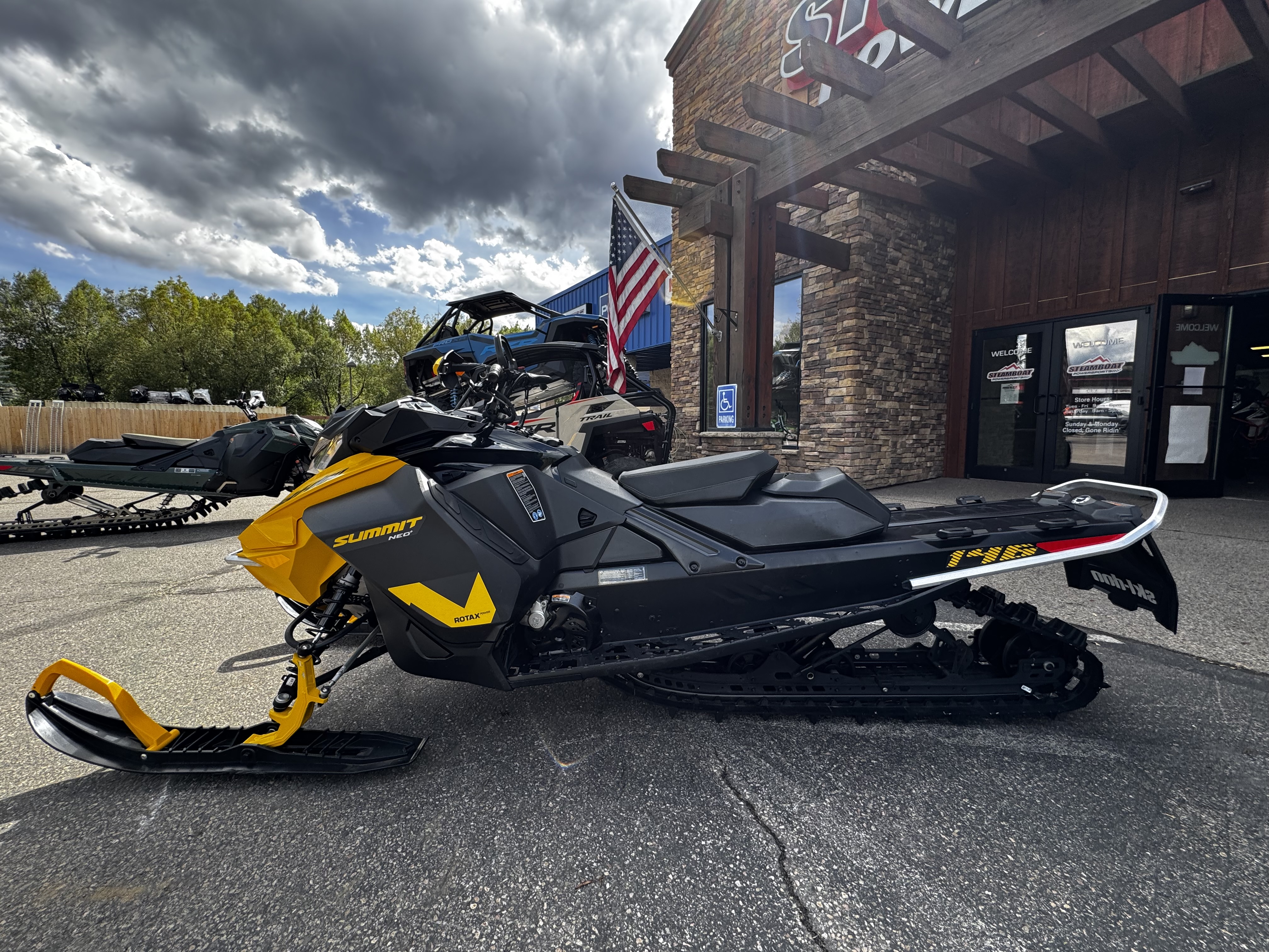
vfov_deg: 85.7
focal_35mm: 14
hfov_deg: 102.1
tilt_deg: -6.6
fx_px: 513
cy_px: 476
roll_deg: +0.3
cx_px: 634
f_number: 2.2
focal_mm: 2.22
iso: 40
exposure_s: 1/337
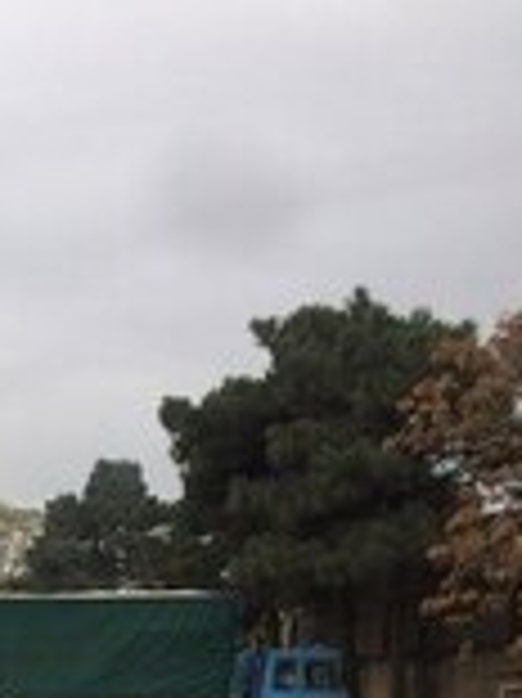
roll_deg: -0.2
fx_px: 1872
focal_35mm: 93
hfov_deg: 14.6
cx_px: -288
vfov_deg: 18.3
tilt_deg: -13.9
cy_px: 1108
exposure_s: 1/513
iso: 32
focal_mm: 4.15
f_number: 2.2
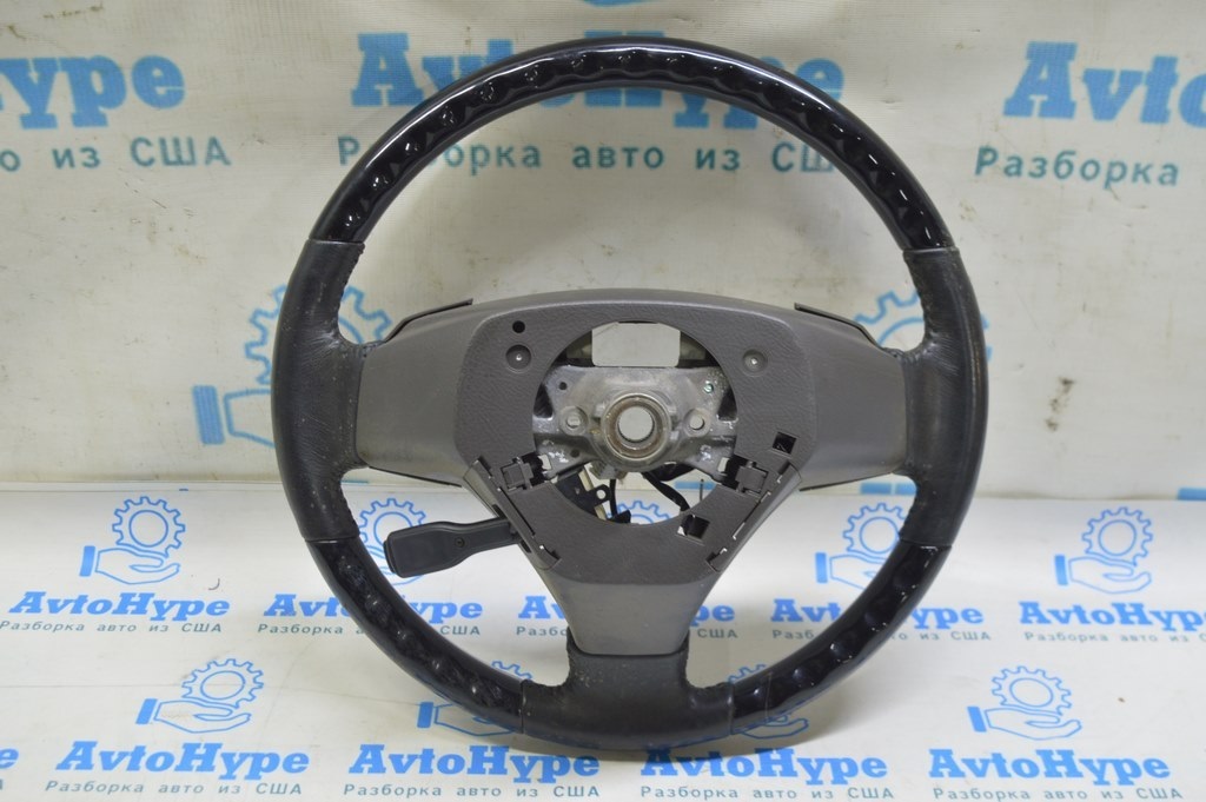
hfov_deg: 46.4
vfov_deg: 31.8
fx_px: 1406
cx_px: 603
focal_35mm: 42
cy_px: 401
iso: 400
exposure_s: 1/15
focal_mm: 28
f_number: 5.6
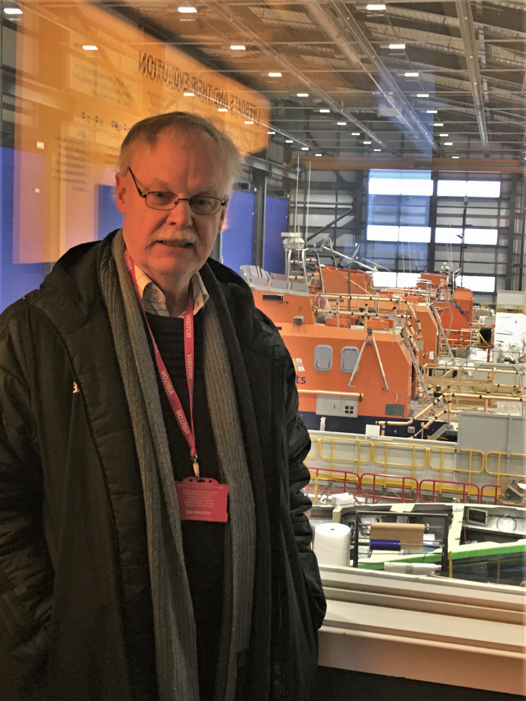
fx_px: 587
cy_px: 350
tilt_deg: -4.0
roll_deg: -0.8
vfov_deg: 61.7
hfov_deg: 48.2
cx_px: 263
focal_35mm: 29
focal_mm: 4.15
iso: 200
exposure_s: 1/33
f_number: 2.2
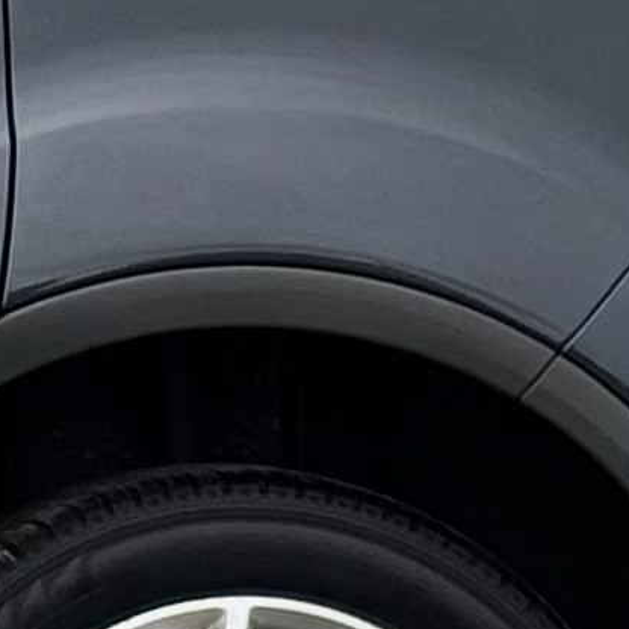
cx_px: -1507
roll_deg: +0.0
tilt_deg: -3.5
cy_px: 156
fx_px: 8449
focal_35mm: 411
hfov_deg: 4.1
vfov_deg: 4.3
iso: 64
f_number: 1.78
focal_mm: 6.76
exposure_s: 1/627
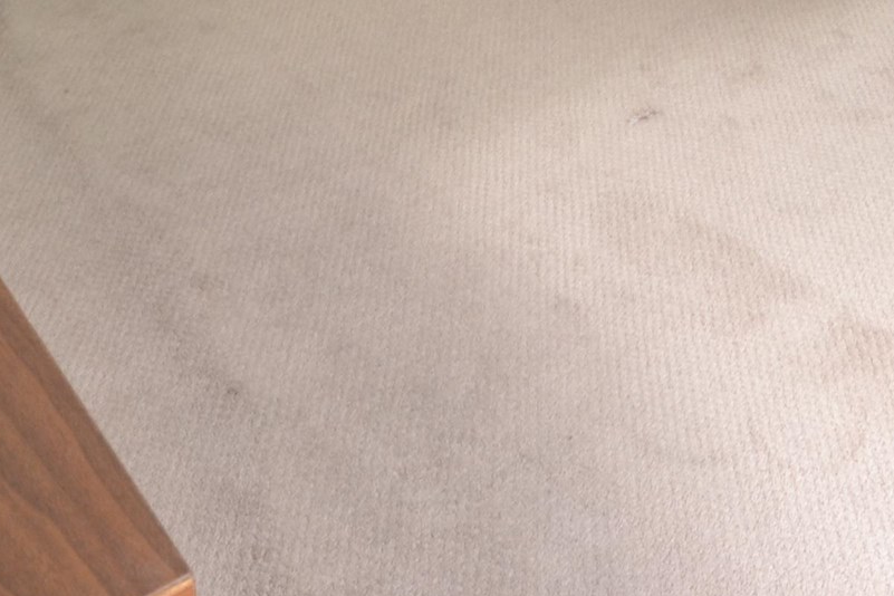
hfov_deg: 28.0
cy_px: -536
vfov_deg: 16.1
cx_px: 821
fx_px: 1713
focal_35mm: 69
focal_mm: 12
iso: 400
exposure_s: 1/60
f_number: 5.6
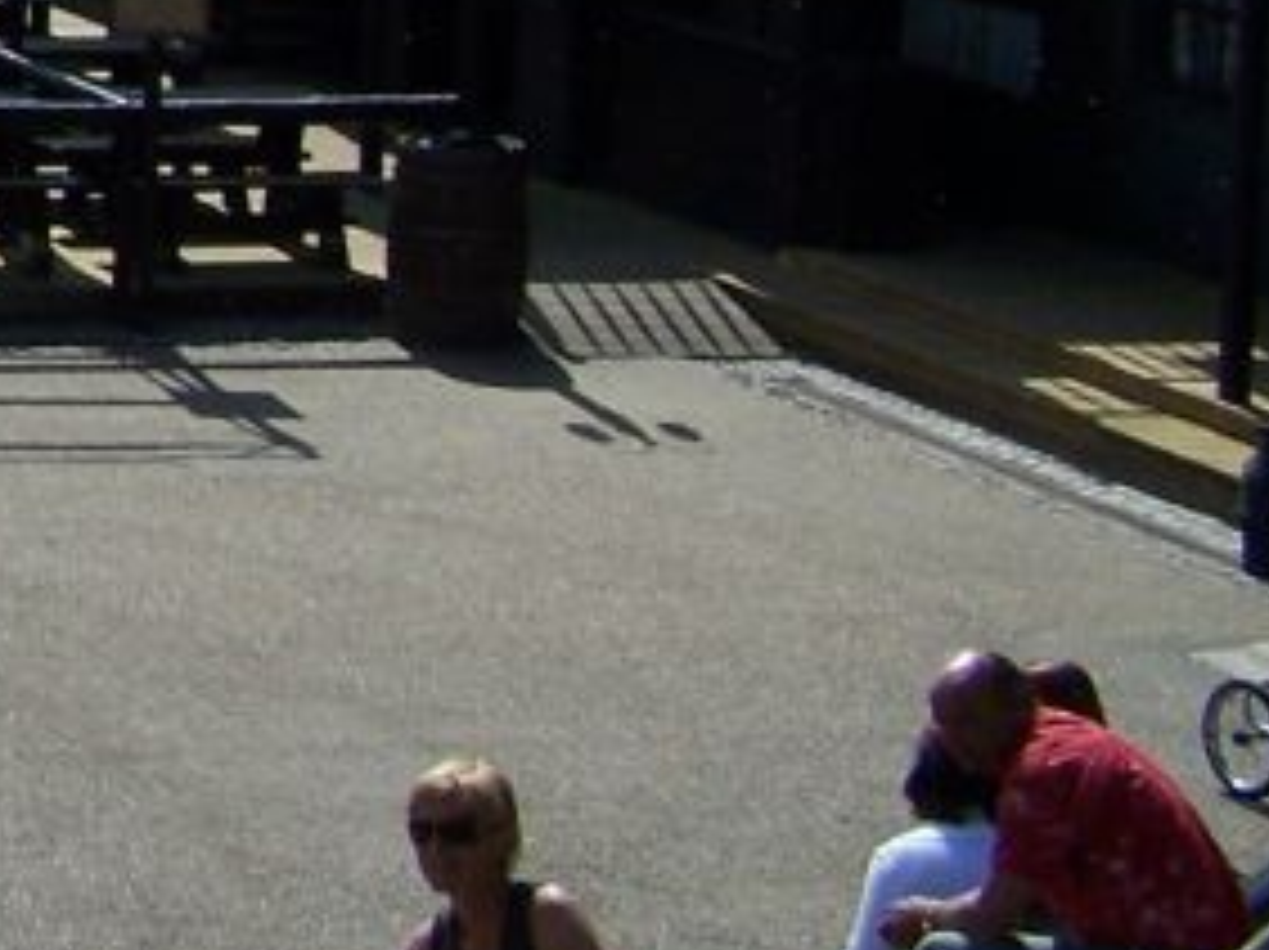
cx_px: -927
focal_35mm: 138
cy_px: -279
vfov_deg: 10.5
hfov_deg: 13.1
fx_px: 5055
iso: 80
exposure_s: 1/1000
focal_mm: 6.3
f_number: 4
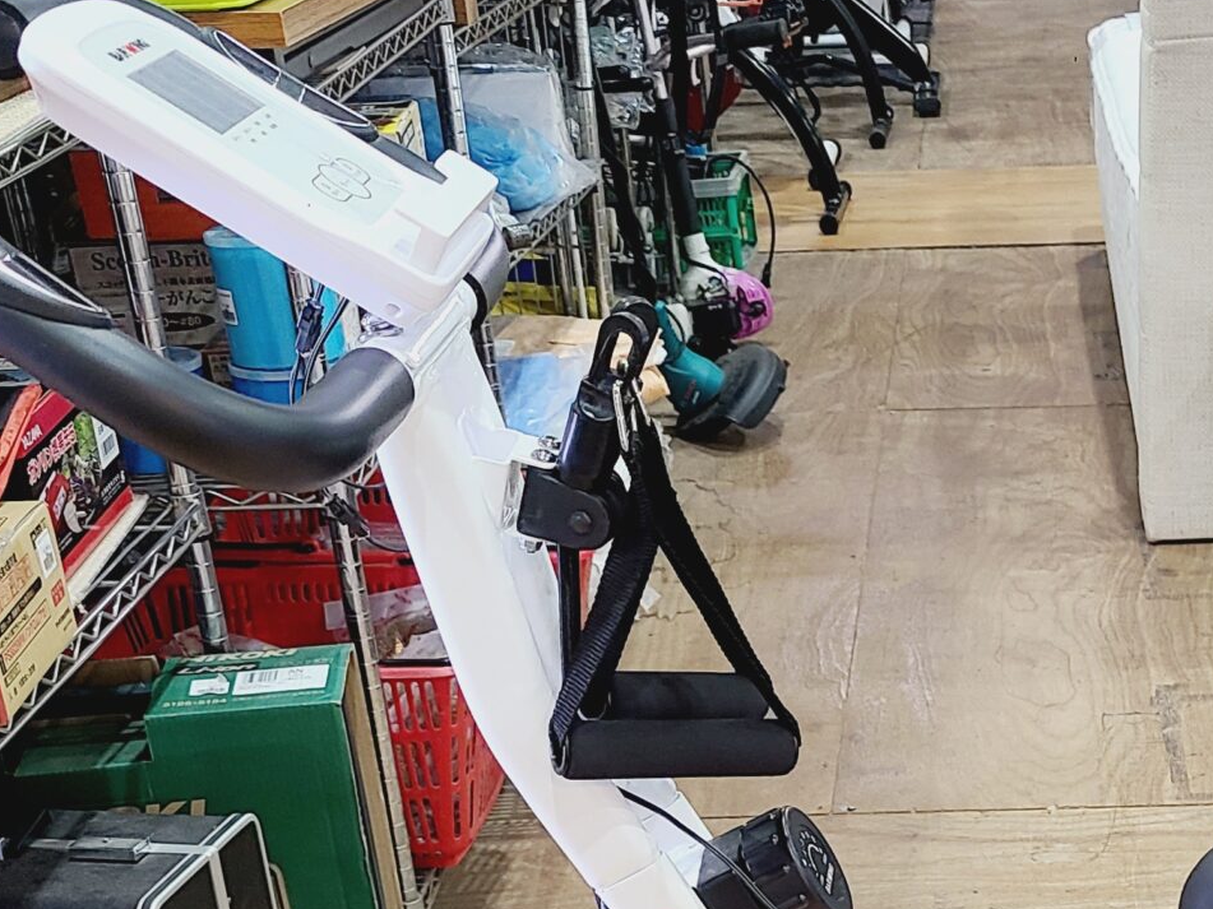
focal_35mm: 70
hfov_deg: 27.1
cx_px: 1023
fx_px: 2453
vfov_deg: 19.8
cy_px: 1067
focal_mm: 5.4
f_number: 1.8
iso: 125
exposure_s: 1/50
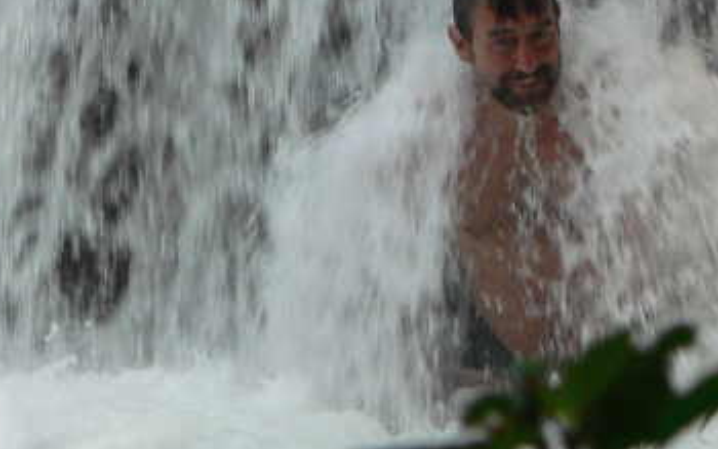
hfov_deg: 6.4
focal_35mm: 329
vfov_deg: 4.0
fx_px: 6440
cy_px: 81
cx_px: 515
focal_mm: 32.9
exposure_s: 1/125
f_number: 4
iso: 64
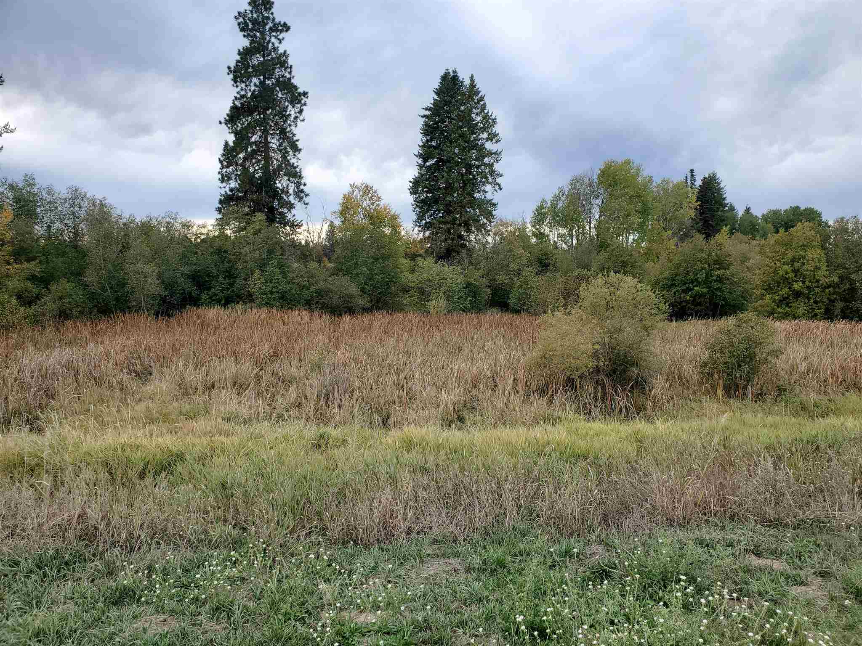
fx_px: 647
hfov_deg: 67.3
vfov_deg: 53.1
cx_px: 431
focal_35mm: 26
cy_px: 323
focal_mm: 4.3
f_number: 2.4
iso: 50
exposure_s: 1/270
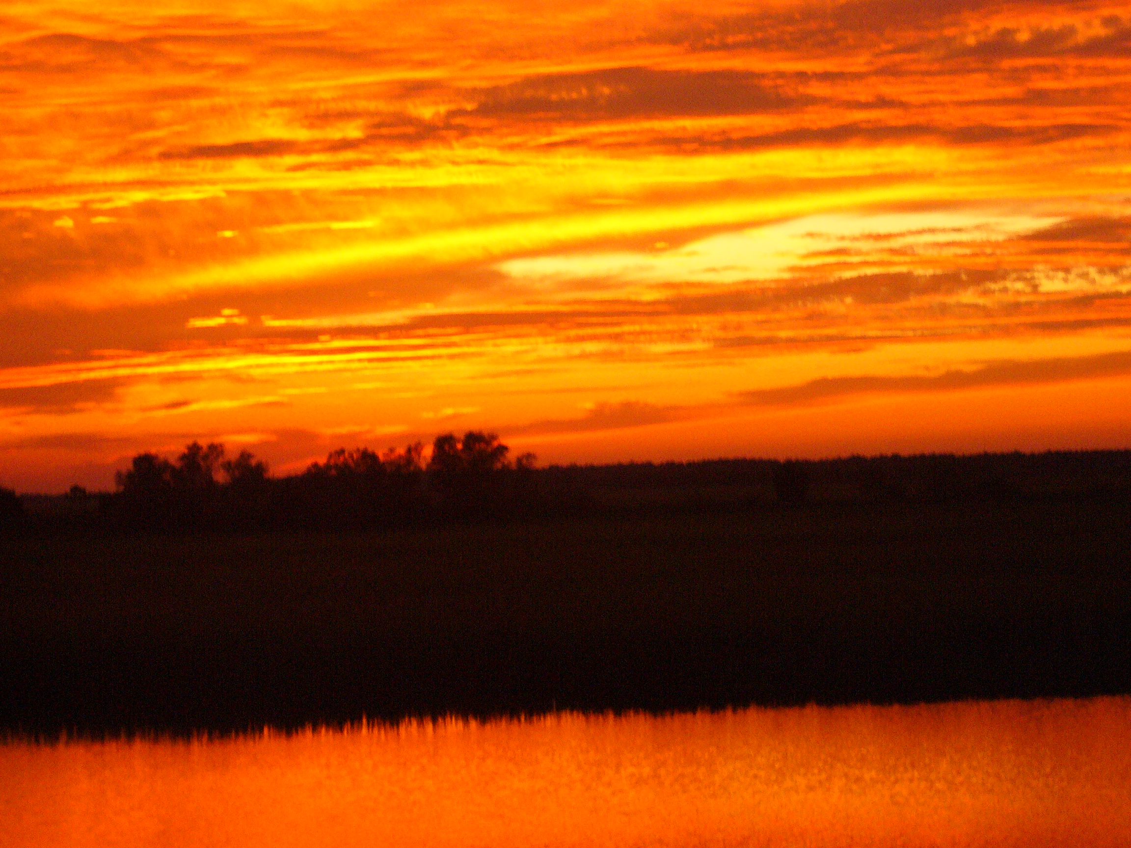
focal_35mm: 97
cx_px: 566
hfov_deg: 20.2
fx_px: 3169
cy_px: 424
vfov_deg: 15.2
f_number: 4.9
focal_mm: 16.1
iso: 200
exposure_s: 1/60
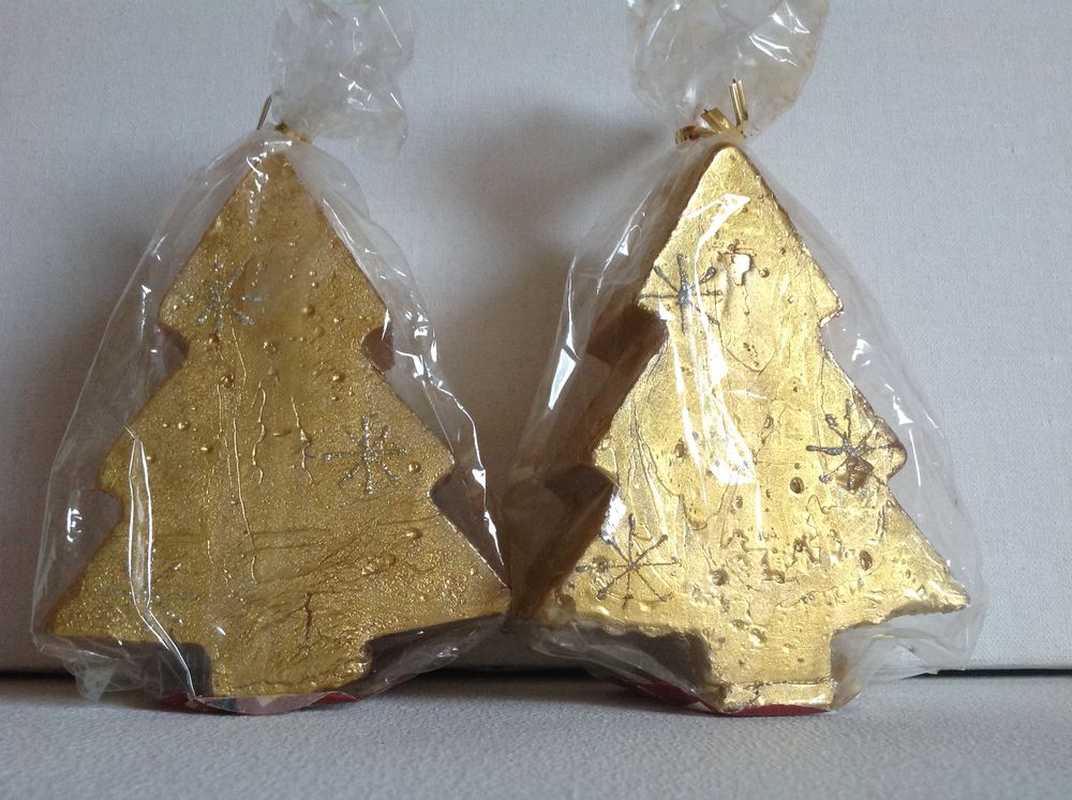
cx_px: 536
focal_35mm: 35
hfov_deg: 52.7
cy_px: 400
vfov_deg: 40.6
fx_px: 1082
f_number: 2.4
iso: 160
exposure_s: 1/15
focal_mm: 4.28
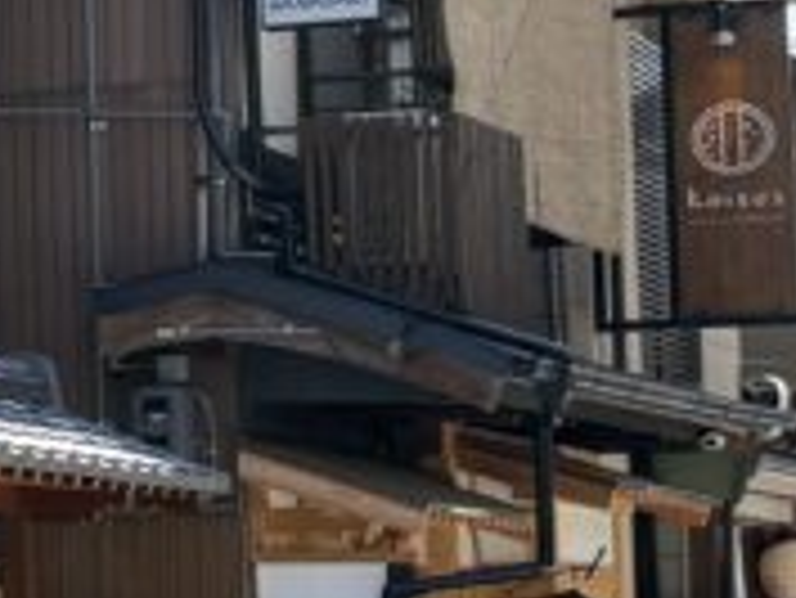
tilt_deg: +5.6
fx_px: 3751
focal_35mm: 163
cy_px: 283
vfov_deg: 9.1
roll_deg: -0.9
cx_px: -1394
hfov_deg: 9.9
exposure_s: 1/1812
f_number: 1.78
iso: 100
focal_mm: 6.76
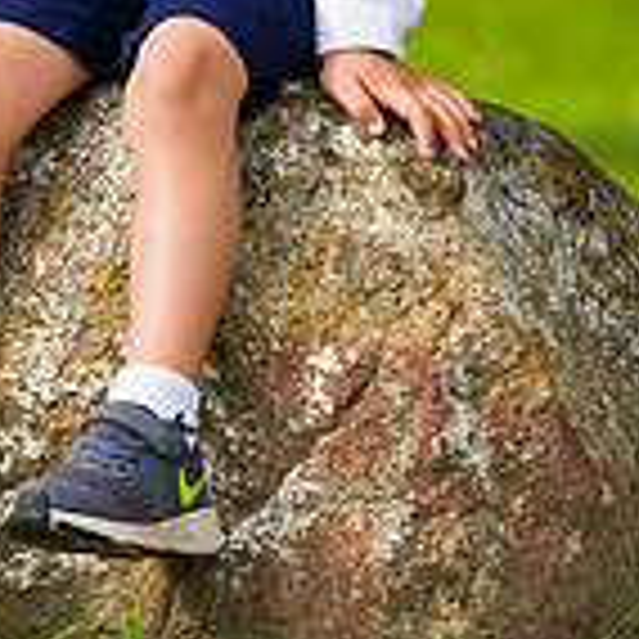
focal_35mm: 468
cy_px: -182
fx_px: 9774
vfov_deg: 3.7
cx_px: 513
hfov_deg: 3.7
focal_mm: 135
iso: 200
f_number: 4
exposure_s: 1/1600
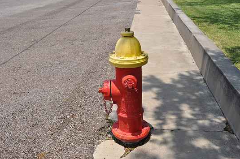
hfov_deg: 49.6
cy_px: 82
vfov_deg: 34.1
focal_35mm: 39
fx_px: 260
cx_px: 128
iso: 200
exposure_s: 1/320
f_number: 9
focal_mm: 24
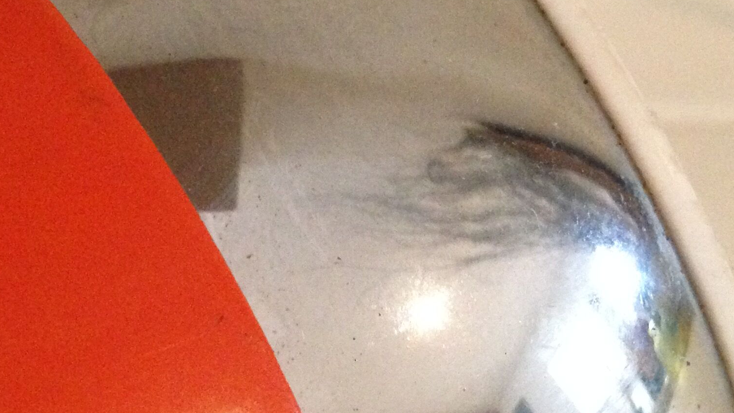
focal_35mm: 78
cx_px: 273
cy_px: 126
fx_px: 1518
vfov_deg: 15.4
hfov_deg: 27.1
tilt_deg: -52.9
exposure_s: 1/15
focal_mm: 4.12
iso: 500
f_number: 2.4
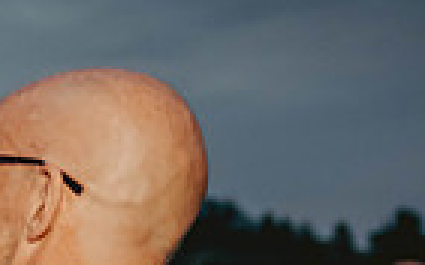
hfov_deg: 9.8
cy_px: 312
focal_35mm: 202
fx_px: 2339
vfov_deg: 6.5
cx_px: -383
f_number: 2.8
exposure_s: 1/125
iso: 1600
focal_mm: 48
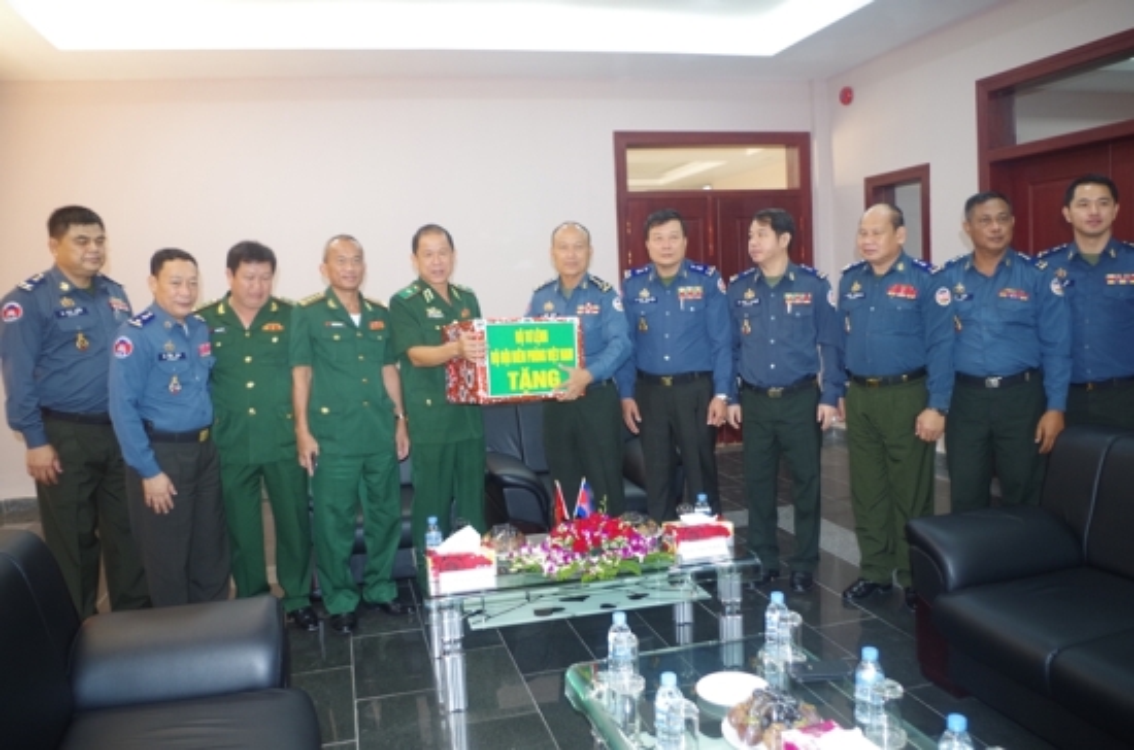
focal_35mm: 27
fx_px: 849
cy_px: 375
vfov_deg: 47.7
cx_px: 567
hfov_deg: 67.5
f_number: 3.5
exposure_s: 1/15
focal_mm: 18
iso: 400
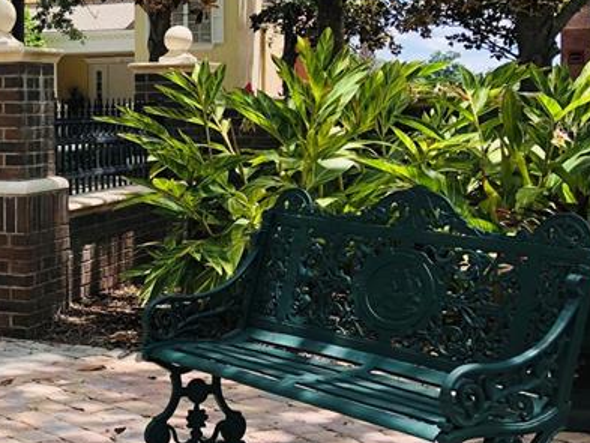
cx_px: -138
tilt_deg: -2.0
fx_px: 1245
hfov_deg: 24.0
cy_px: 125
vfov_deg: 20.1
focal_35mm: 73
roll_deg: -0.3
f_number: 1.8
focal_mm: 3.99
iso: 20
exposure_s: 1/716
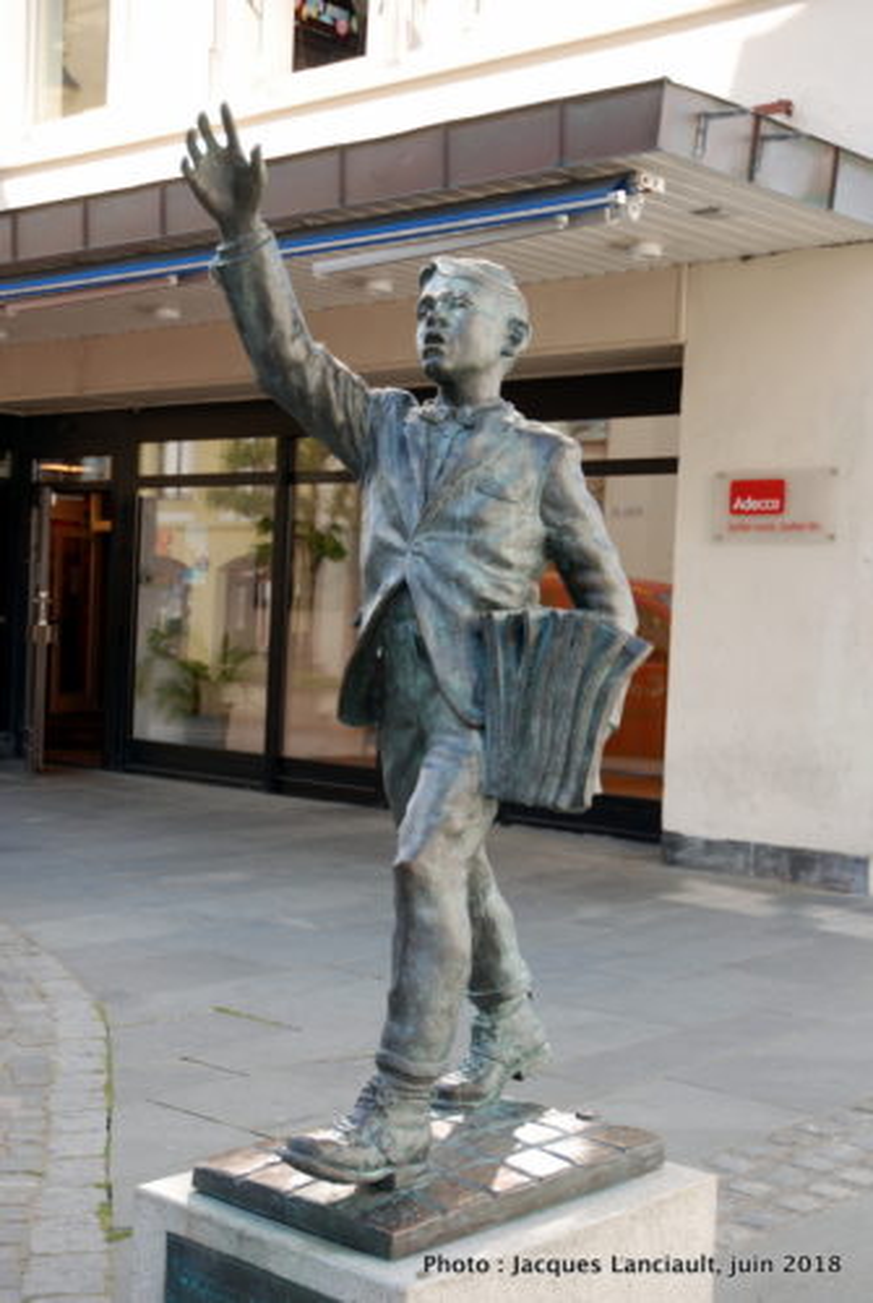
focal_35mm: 51
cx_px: 436
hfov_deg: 26.6
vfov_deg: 38.8
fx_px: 1849
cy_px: 652
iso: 100
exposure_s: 1/80
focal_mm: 34
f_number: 4.5
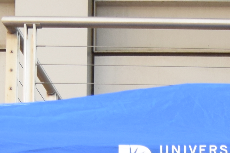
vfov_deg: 6.2
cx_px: 331
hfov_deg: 9.9
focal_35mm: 202
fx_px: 1290
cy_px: 487
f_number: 4.5
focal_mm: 20
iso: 400
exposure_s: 1/80
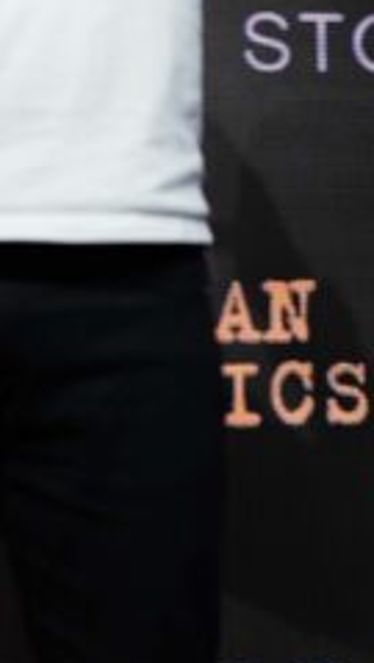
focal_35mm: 157
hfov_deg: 7.7
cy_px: 55
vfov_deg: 13.6
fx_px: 2759
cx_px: -32
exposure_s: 1/320
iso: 500
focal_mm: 35
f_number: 1.4
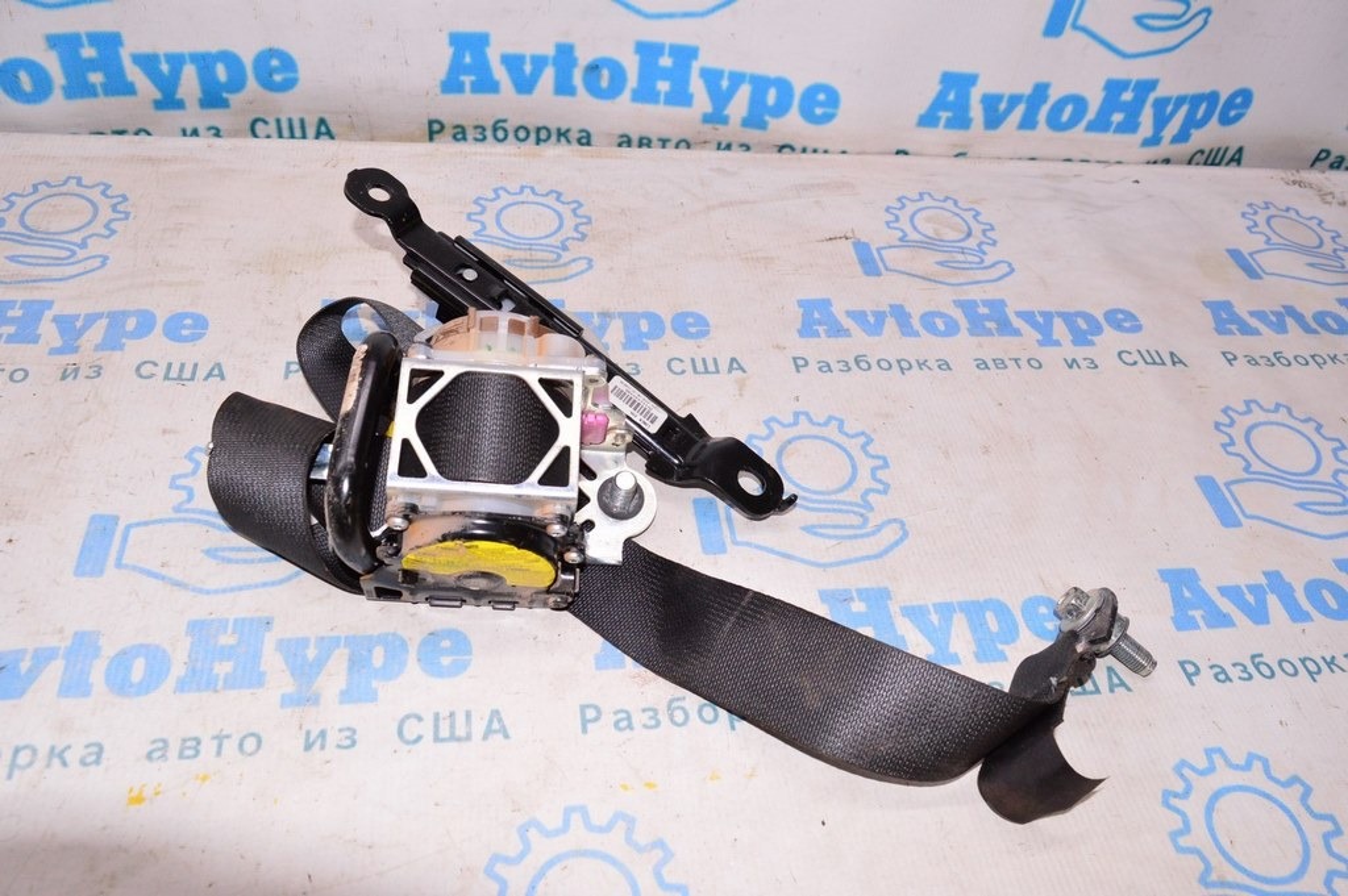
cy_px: 448
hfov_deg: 62.0
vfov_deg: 43.5
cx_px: 674
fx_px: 1122
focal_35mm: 30
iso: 1600
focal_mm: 20
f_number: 8
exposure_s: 1/160
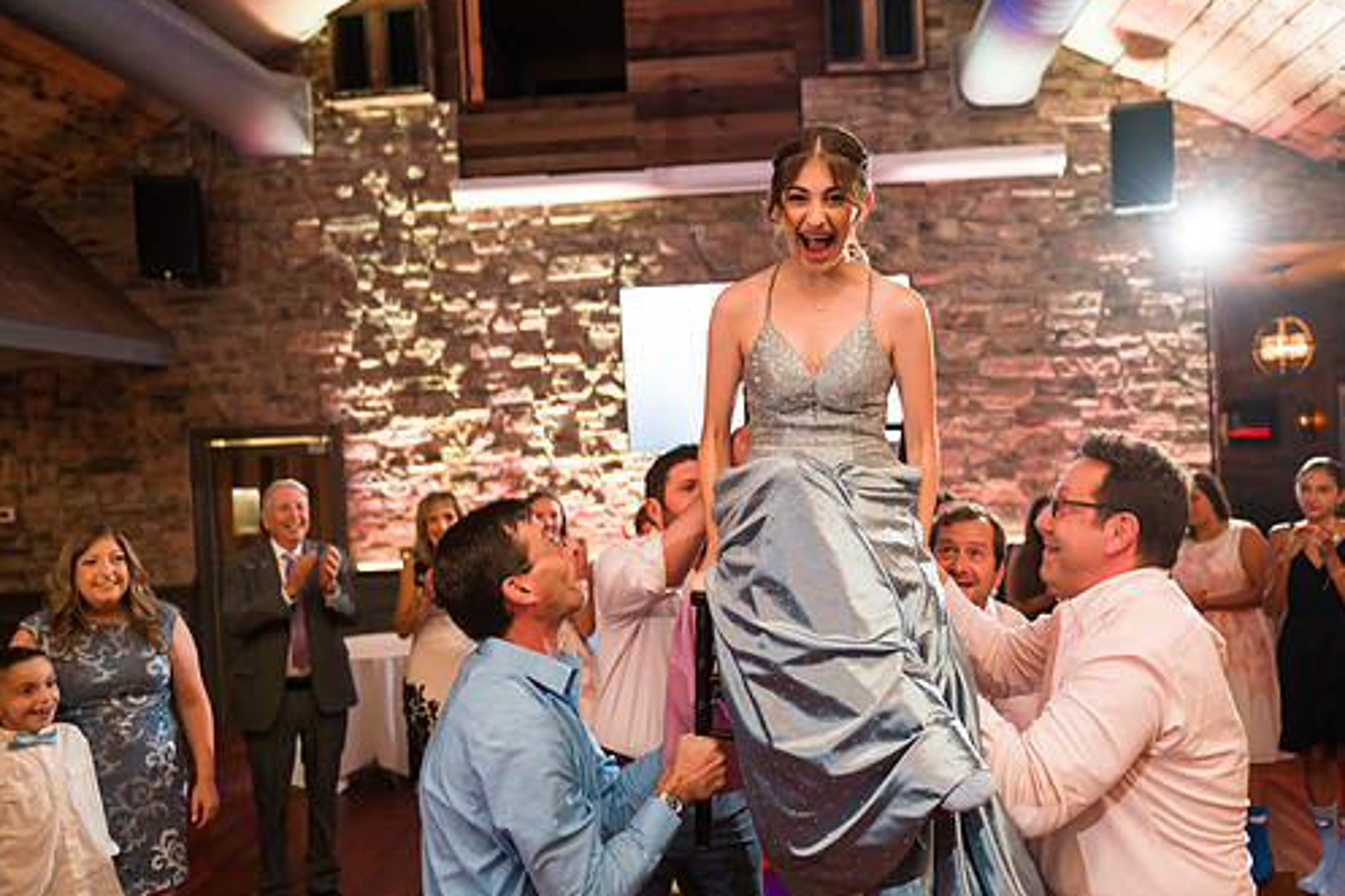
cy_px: 485
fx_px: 1046
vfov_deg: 46.3
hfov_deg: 65.2
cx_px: 758
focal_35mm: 28
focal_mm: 24
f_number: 3.2
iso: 1250
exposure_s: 1/125
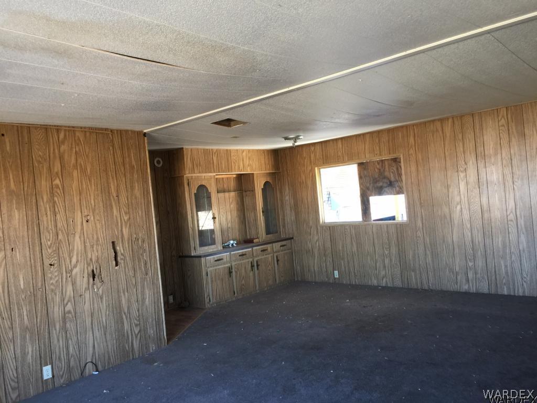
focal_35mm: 29
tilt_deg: +1.4
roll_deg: +4.4
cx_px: 268
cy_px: 202
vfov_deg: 48.2
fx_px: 450
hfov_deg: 61.7
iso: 40
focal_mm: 4.15
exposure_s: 1/15
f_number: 2.2
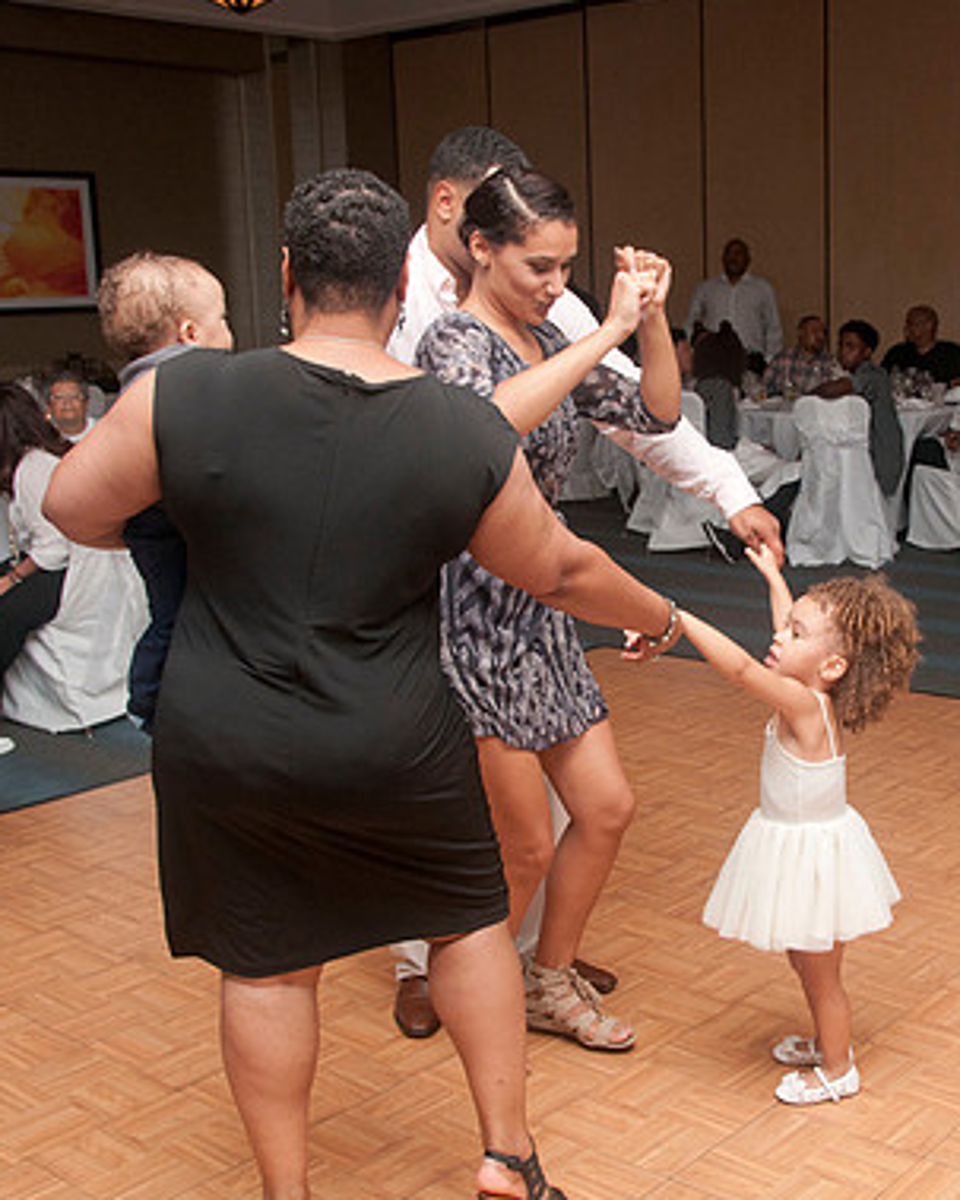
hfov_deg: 34.3
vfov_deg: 42.9
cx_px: 700
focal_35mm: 43
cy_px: 603
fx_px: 1528
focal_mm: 20
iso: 400
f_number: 5.6
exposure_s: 1/125
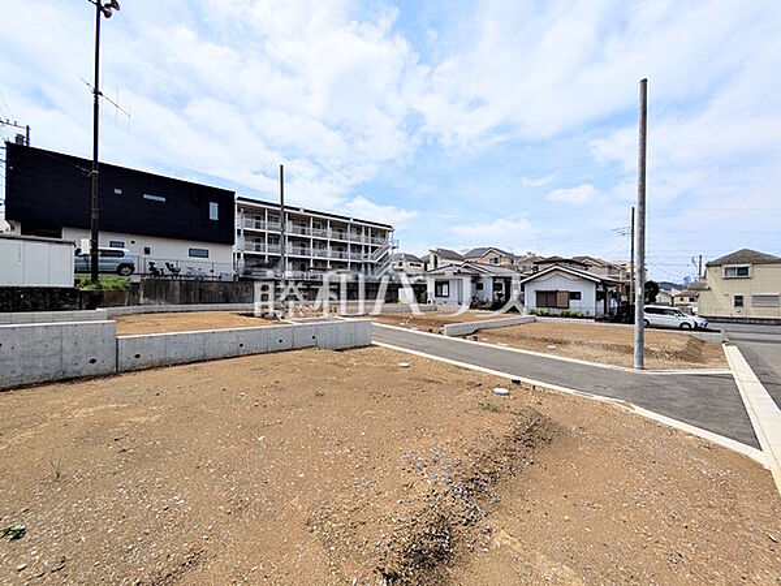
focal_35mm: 14
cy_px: 293
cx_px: 390
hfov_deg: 102.1
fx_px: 316
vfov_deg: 85.7
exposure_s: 1/3436
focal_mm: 1.83
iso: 51
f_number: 2.2
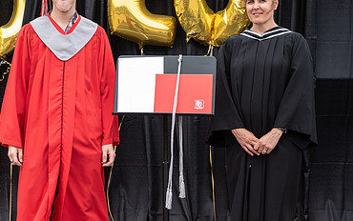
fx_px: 1040
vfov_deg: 12.1
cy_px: 111
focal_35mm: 108
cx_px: 98
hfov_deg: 19.2
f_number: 5.6
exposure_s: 1/500
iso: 500
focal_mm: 56
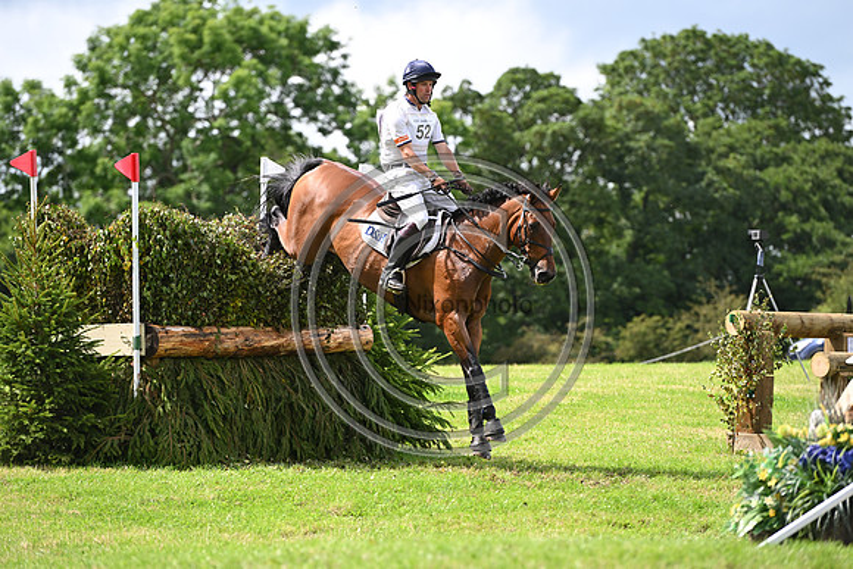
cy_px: 284
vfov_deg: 7.4
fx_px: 4384
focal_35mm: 185
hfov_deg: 11.1
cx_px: 426
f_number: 4.5
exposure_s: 1/1250
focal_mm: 185
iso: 360
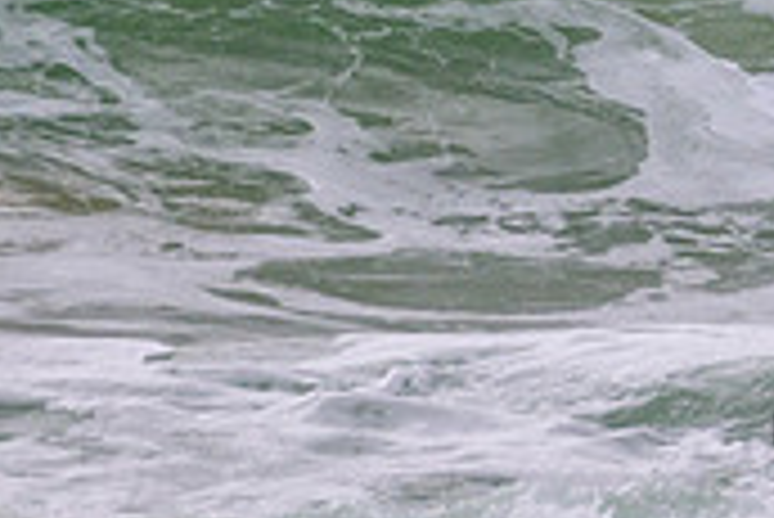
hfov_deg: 0.8
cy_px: -318
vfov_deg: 0.5
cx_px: 1120
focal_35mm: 2696
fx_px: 58011
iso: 1800
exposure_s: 1/2000
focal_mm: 800
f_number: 11
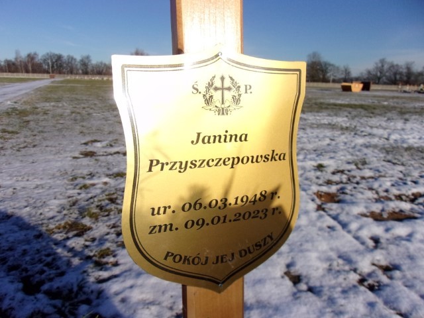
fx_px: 331
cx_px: 212
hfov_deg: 65.3
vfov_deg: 51.4
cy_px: 159
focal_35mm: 27
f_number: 10.4
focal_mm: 4.9
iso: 200
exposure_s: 1/400
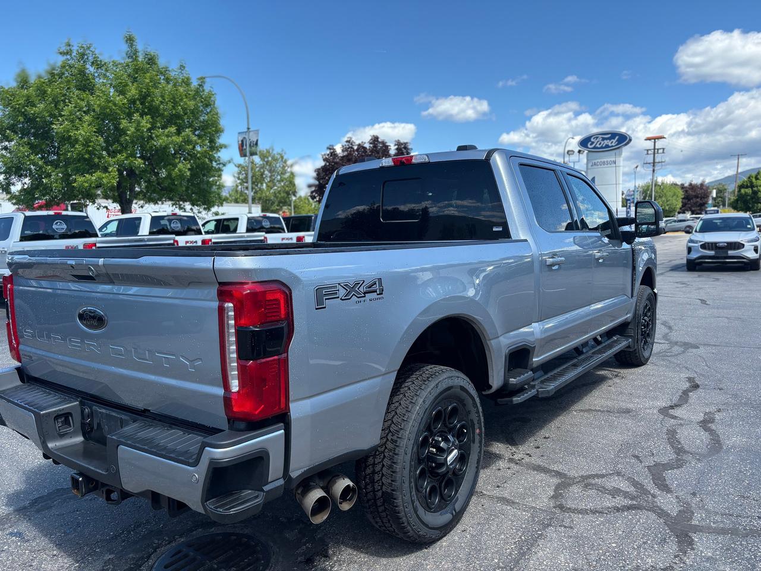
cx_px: 380
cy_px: 286
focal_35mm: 26
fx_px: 572
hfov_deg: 67.3
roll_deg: +0.5
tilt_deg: -5.6
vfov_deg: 53.1
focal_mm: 5.96
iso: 50
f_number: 1.6
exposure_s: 1/1667
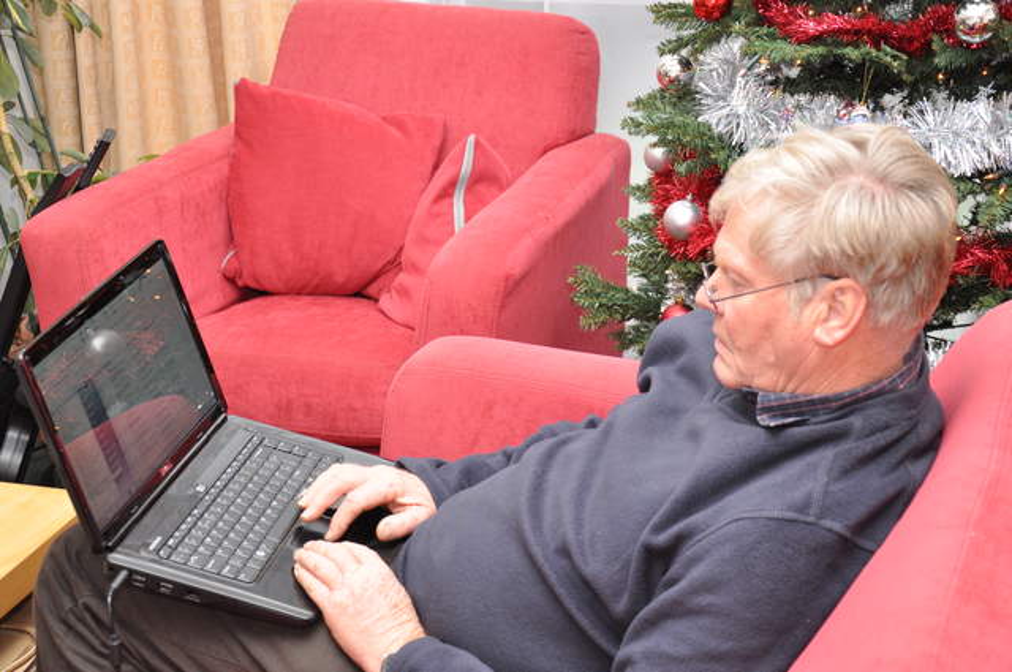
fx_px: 1895
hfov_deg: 29.9
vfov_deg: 20.1
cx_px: 506
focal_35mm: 68
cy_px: 336
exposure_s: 1/60
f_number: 5.6
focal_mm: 45
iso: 640
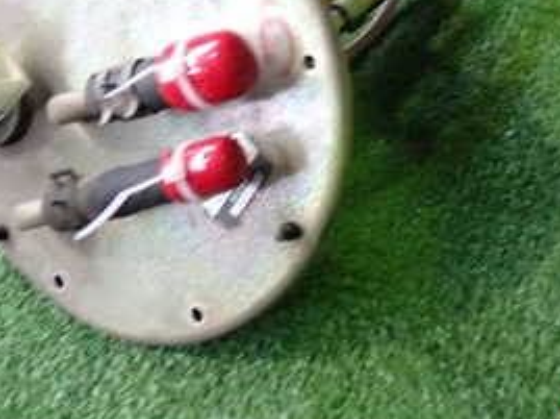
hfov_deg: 28.6
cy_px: -25
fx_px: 1082
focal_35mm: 67
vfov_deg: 21.0
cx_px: 412
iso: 320
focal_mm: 5.4
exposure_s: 1/30
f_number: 2.3
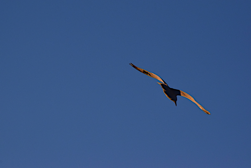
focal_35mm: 450
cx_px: 126
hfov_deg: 4.6
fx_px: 3138
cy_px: 84
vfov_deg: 3.1
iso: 1250
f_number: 13
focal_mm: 300
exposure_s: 1/1000
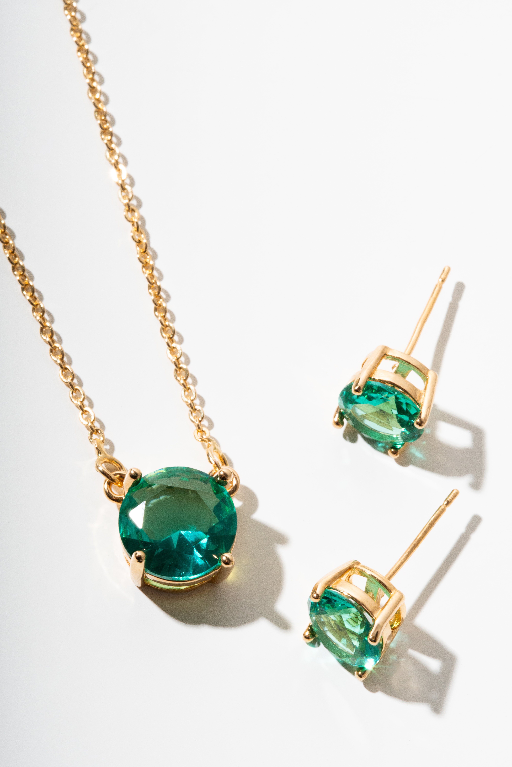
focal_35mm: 150
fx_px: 3200
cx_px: 256
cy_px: 384
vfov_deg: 13.7
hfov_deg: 9.1
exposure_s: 1/160
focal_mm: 100
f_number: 25
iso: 200
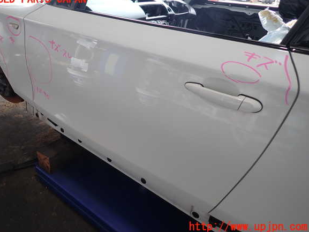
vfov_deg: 53.1
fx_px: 232
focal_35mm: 26
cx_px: 149
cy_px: 113
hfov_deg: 67.3
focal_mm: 4.5
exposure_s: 1/60
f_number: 2
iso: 100
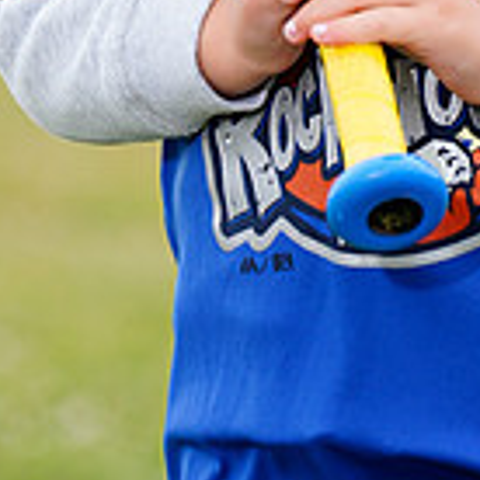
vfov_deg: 2.8
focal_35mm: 625
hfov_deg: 2.8
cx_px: 416
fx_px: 9805
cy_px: -487
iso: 100
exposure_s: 1/250
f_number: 4.5
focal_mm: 175
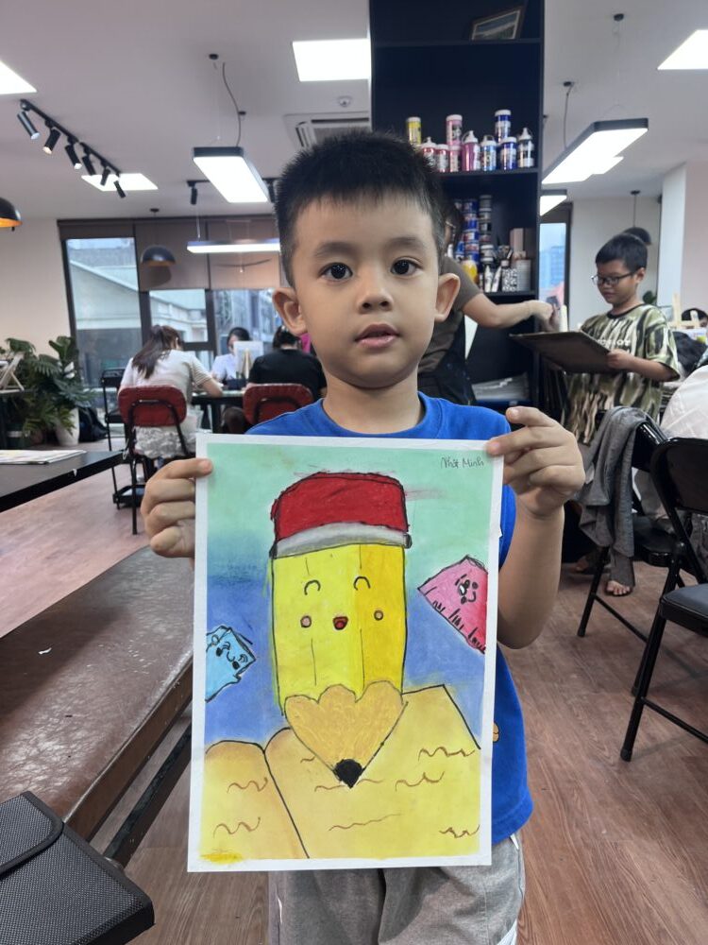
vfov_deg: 67.3
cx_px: 354
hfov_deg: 53.1
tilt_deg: -9.6
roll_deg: +1.3
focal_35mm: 26
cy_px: 472
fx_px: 709
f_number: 1.6
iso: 80
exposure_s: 1/100
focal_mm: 5.1
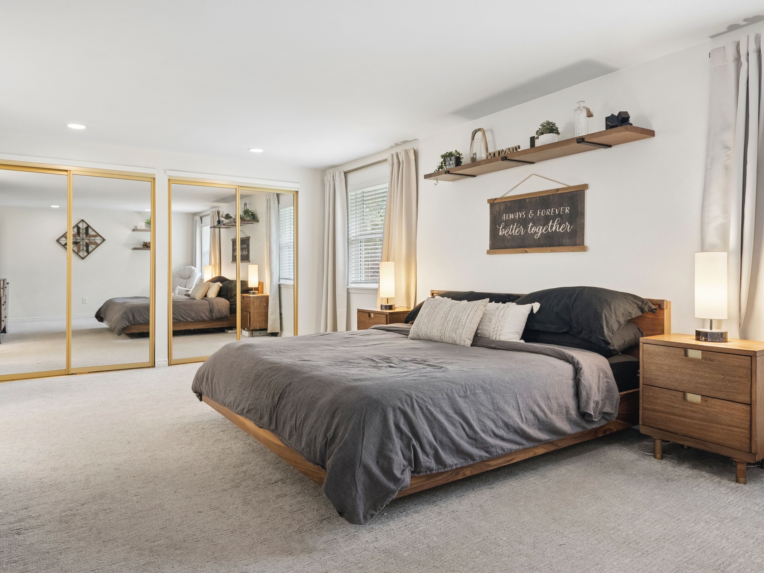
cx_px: 377
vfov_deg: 58.9
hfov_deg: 73.9
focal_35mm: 23
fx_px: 508
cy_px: 284
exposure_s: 1/20
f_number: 8
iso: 640
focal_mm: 21
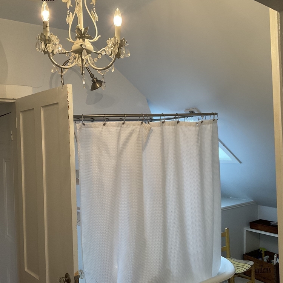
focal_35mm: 35
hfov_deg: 47.0
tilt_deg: +0.3
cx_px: 118
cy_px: 142
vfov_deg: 47.2
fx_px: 324
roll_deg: +2.0
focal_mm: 3
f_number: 1.8
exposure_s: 1/60
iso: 100
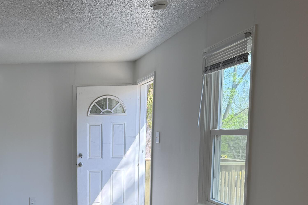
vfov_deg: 25.9
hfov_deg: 37.0
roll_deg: +1.3
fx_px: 428
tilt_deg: -5.4
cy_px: 193
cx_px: 29
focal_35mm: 50
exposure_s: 1/257
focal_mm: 6.76
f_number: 1.78
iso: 80
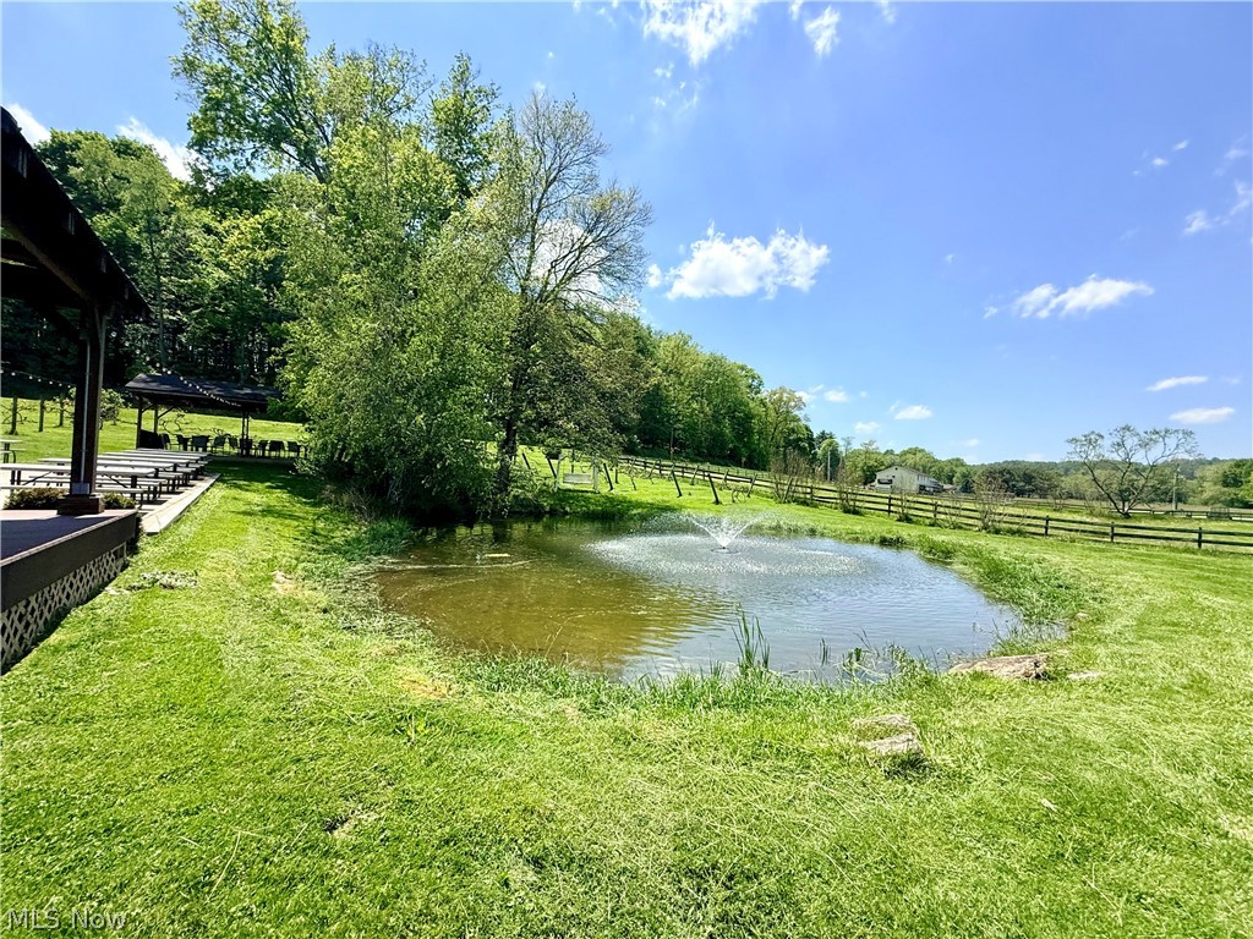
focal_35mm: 14
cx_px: 626
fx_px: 507
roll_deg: -0.3
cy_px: 470
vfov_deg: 85.7
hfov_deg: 102.1
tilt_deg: +3.3
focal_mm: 2.22
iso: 64
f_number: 2.2
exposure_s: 1/1745
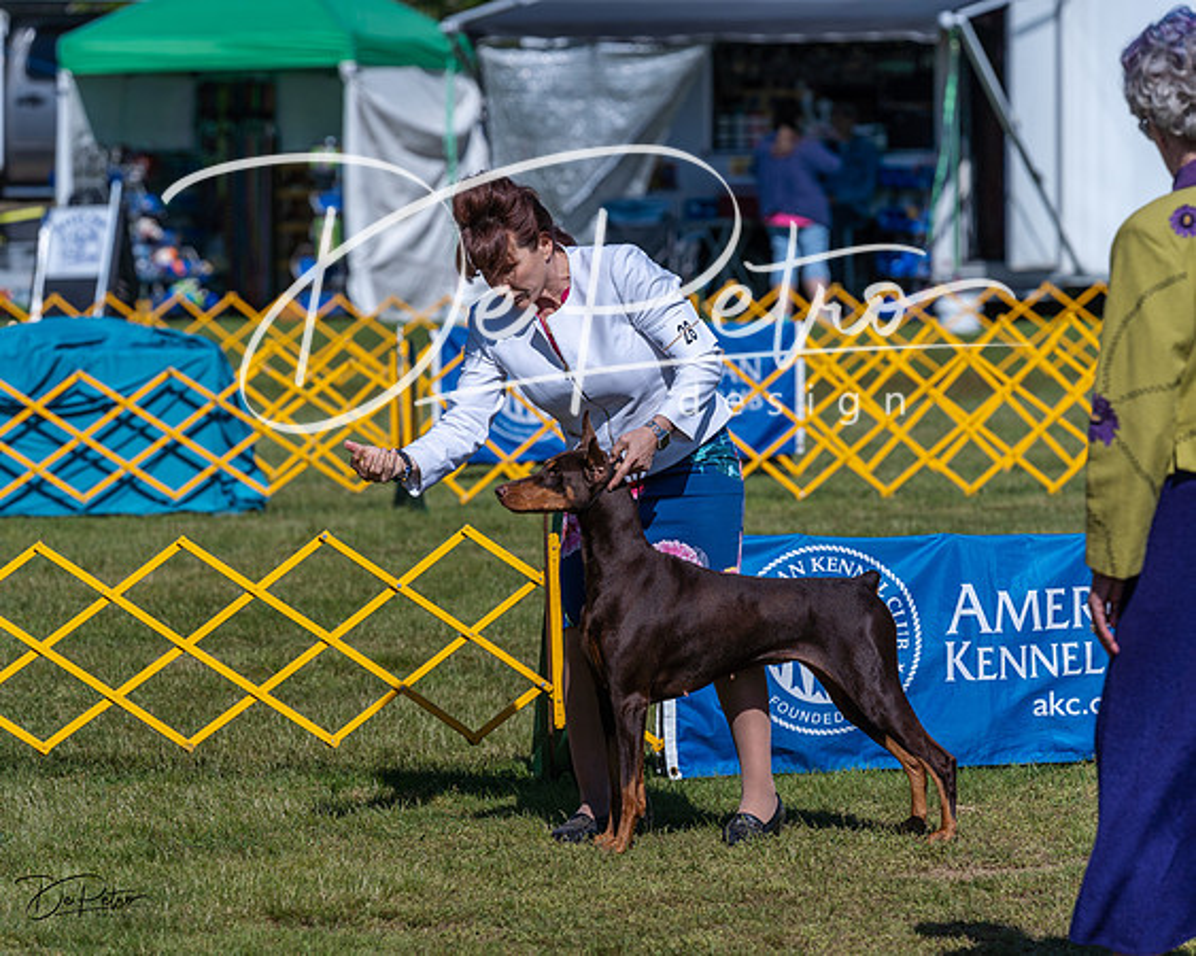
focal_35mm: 225
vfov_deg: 6.9
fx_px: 7970
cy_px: 478
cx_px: 598
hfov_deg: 8.6
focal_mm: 200
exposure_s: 1/1250
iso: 100
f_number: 5.6
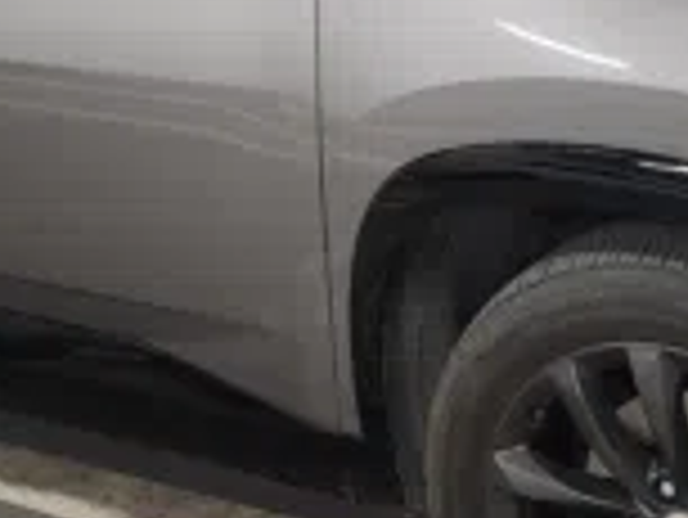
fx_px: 1910
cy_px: 0
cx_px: 459
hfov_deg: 20.4
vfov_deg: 15.2
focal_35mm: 96
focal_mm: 6.4
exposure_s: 1/100
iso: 800
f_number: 1.8
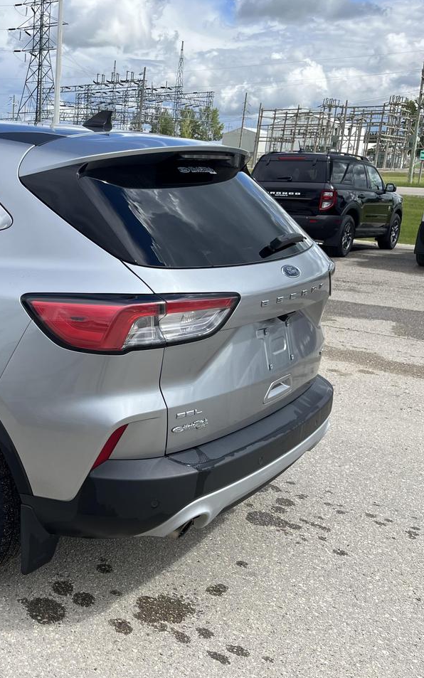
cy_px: 339
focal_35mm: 37
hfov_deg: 31.6
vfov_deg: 52.7
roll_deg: +0.2
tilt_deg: -14.5
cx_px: -9
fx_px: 684
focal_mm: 5.1
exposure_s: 1/2463
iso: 50
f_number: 1.6
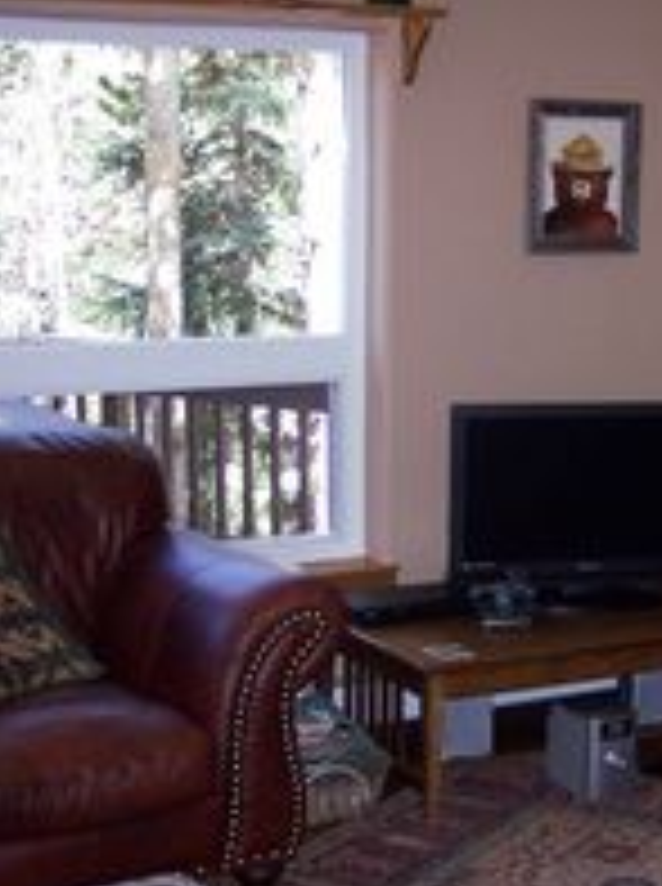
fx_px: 1867
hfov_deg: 19.9
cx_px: 531
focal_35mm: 73
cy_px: 472
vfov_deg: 26.7
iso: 140
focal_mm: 8
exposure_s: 1/60
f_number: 2.8
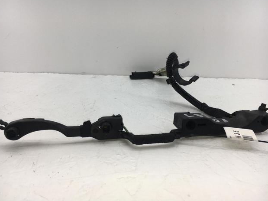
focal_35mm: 30
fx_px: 232
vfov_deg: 46.8
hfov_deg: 60.0
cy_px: 98
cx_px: 135
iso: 25
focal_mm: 4.15
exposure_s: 1/481
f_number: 2.2
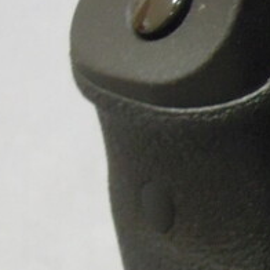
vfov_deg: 6.5
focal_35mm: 270
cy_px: 216
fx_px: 2383
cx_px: 696
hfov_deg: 6.1
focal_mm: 9
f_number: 5.2
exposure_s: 1/15
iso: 640
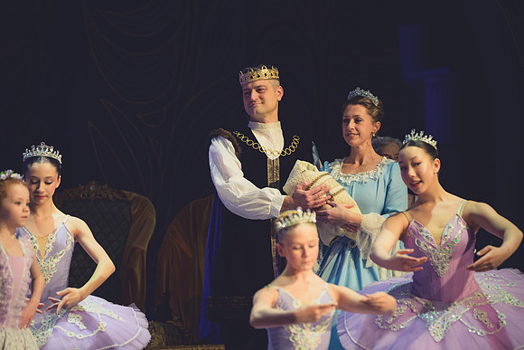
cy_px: 175
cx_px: 262
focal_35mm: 200
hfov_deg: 10.3
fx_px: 2912
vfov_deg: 6.9
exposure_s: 1/320
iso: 2800
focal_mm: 200
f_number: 2.8
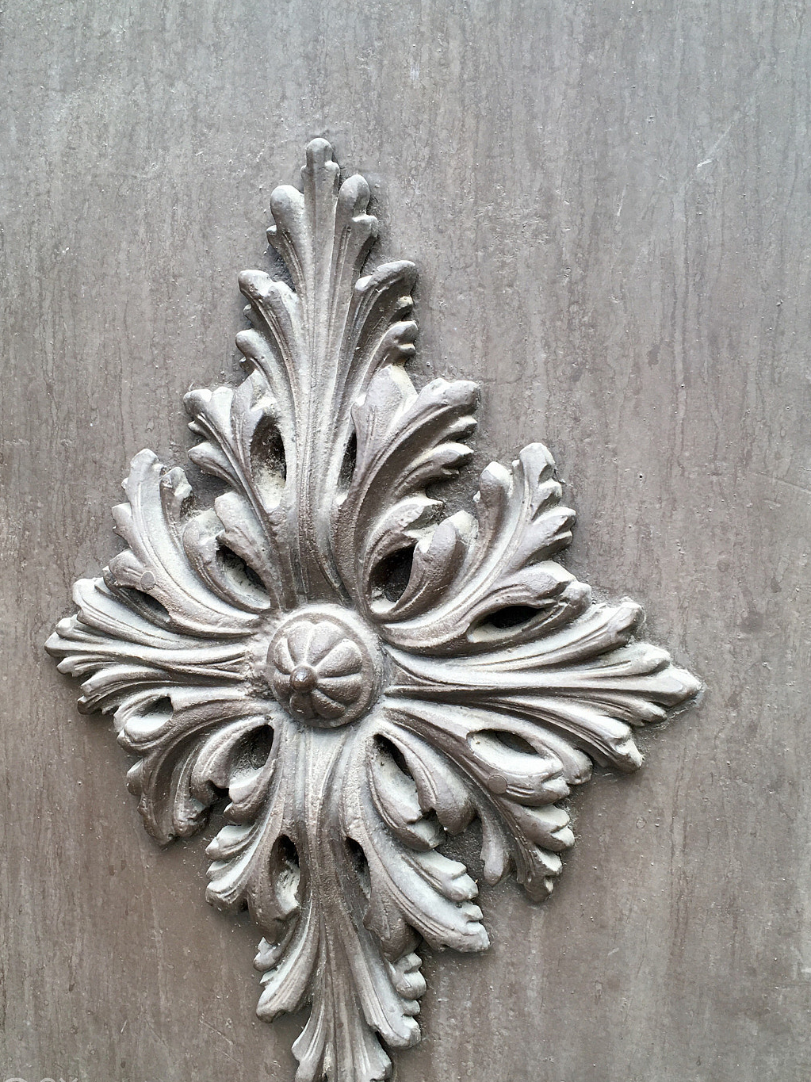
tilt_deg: -5.8
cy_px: 566
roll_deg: -1.0
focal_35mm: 34
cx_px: 356
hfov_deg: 41.7
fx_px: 1063
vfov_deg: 53.9
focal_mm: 4.15
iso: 25
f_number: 2.2
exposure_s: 1/117
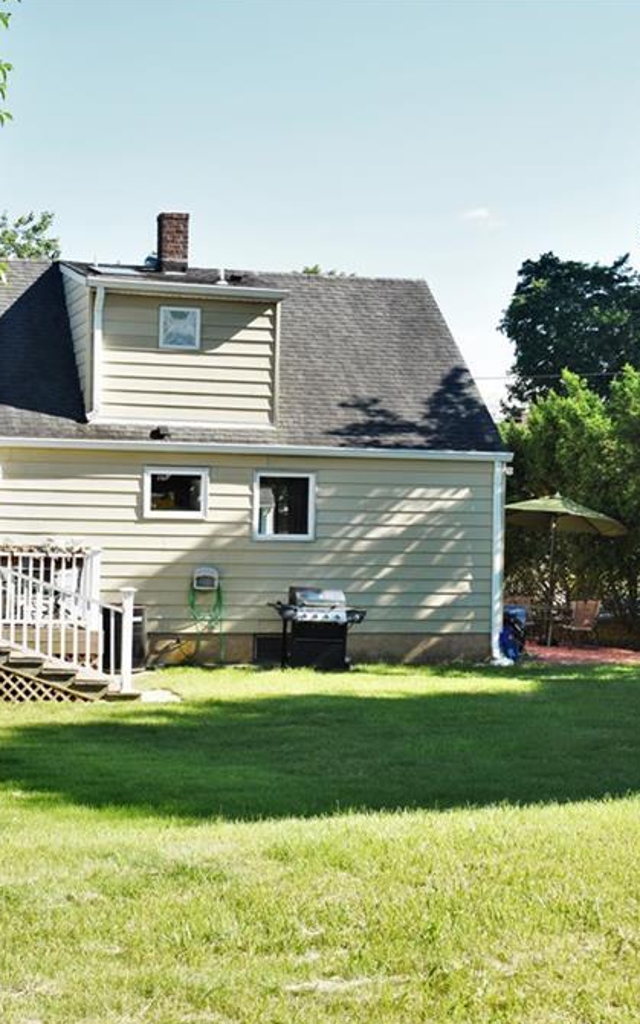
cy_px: 514
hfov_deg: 23.0
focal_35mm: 56
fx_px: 1564
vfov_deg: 36.3
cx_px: 183
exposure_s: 1/320
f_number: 9
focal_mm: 24
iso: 200
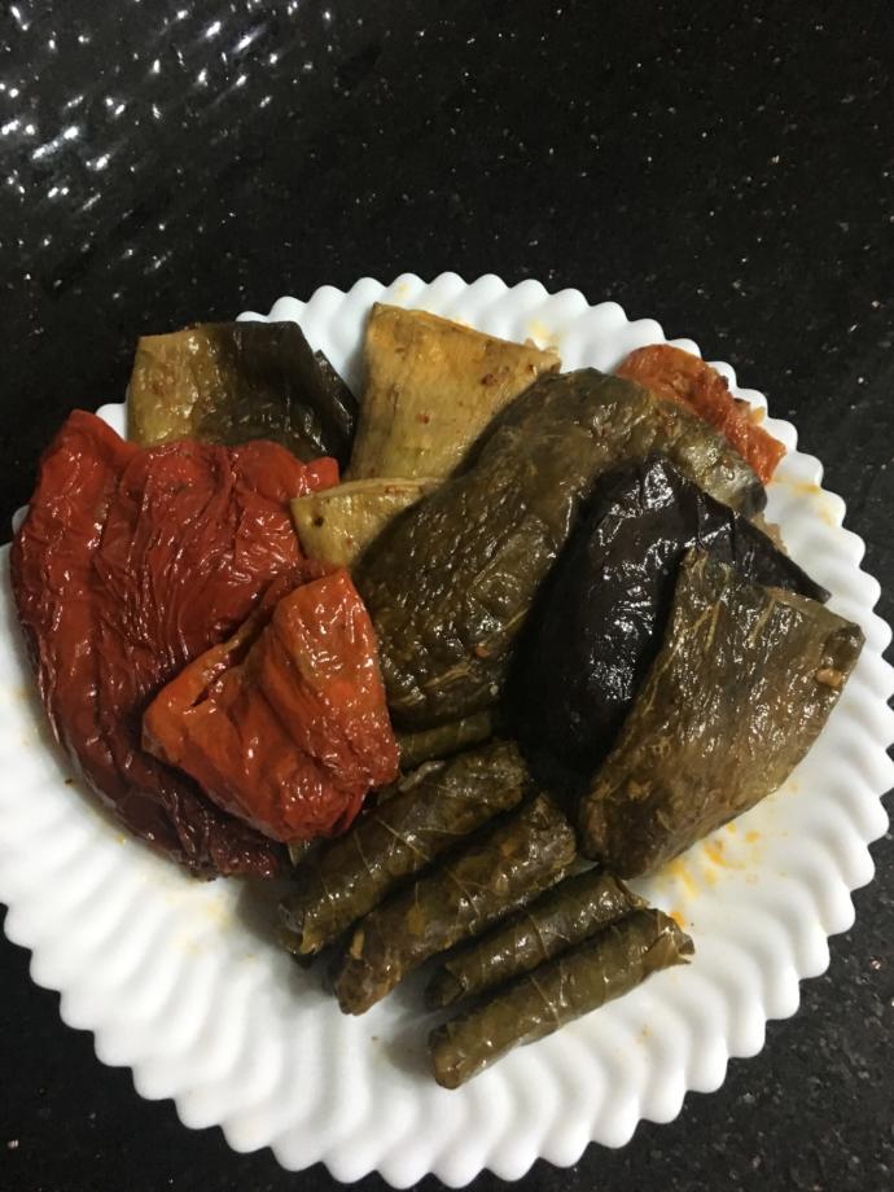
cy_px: 596
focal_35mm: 29
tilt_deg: -70.6
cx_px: 447
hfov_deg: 48.2
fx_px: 999
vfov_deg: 61.7
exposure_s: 1/17
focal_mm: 4.15
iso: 250
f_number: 2.2
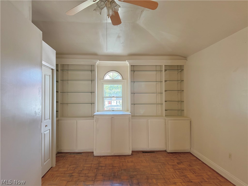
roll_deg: +0.9
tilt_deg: +0.6
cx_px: 124
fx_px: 172
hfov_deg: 71.6
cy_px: 93
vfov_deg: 56.8
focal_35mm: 24
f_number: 1.78
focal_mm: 6.76
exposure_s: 1/60
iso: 250
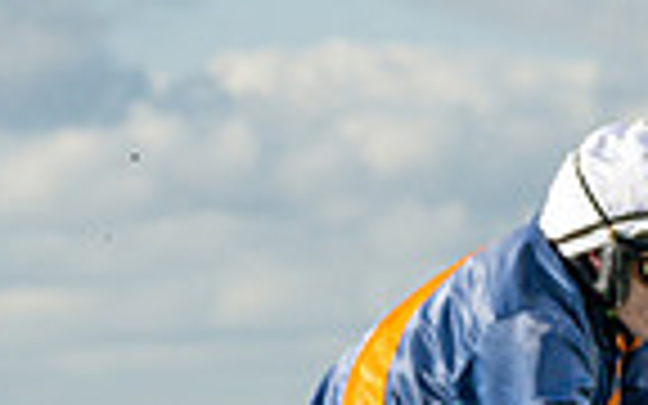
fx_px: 11479
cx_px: 675
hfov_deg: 3.2
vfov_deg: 2.0
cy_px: 989
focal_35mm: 650
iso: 200
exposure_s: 1/1600
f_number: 4
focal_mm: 83
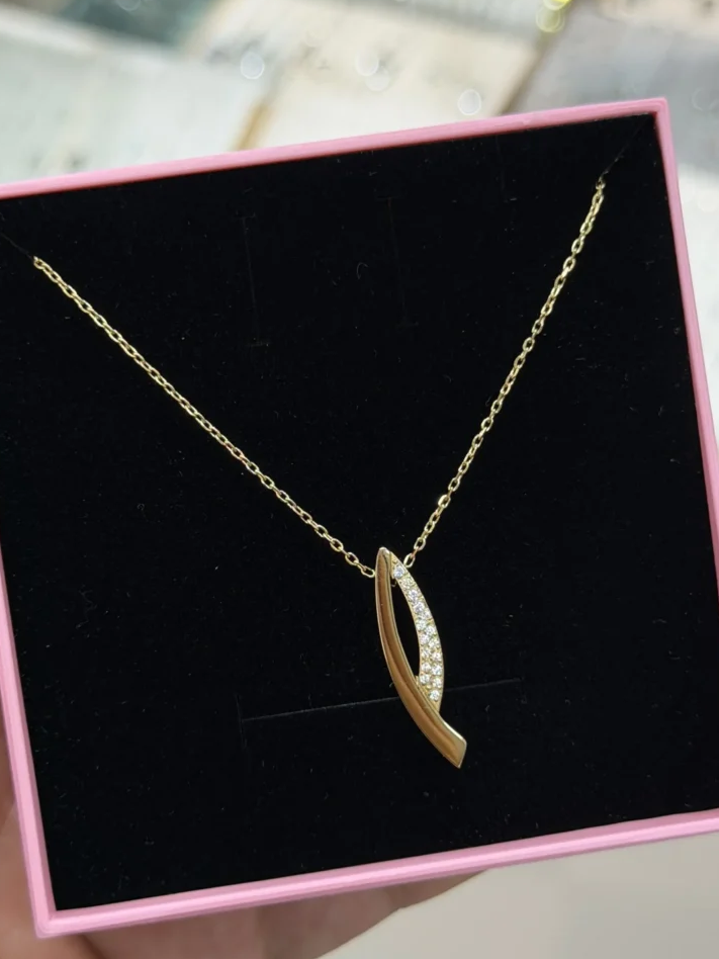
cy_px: 480
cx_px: 345
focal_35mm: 54
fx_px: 1495
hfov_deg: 27.0
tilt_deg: -46.1
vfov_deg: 35.5
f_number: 1.78
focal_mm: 6.76
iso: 80
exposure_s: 1/310
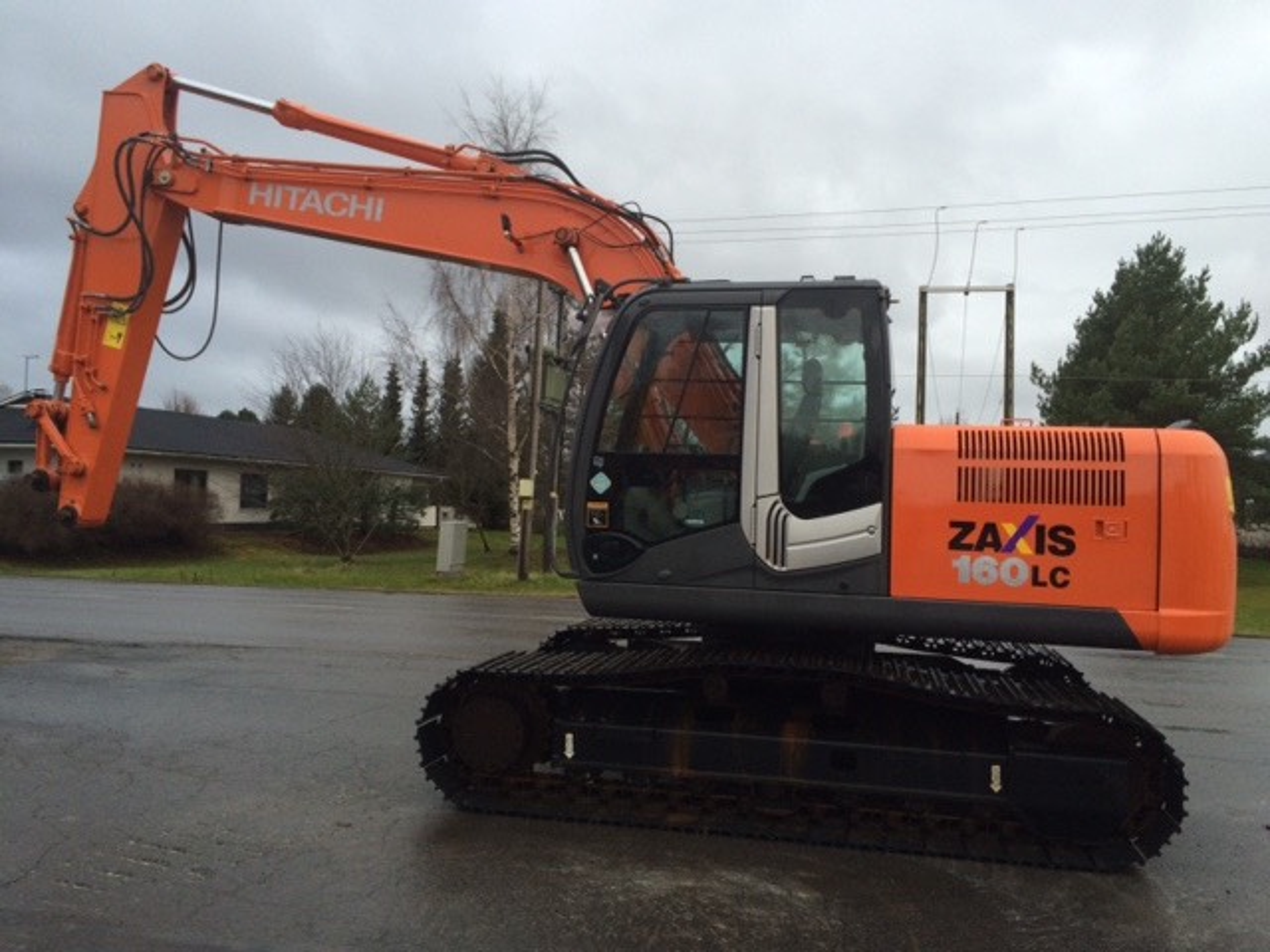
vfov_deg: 48.2
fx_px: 1064
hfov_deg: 61.7
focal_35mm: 29
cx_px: 635
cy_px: 476
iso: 40
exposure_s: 1/120
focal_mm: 4.15
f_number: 2.2
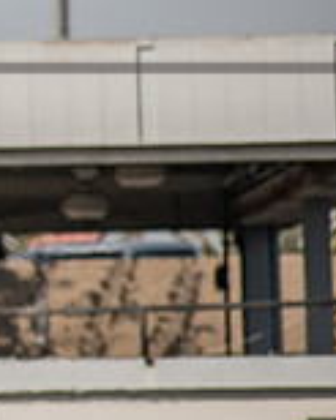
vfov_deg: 2.2
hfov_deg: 1.7
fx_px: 11198
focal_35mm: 900
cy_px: 132
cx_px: -448
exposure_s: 1/800
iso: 100
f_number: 5
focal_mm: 170
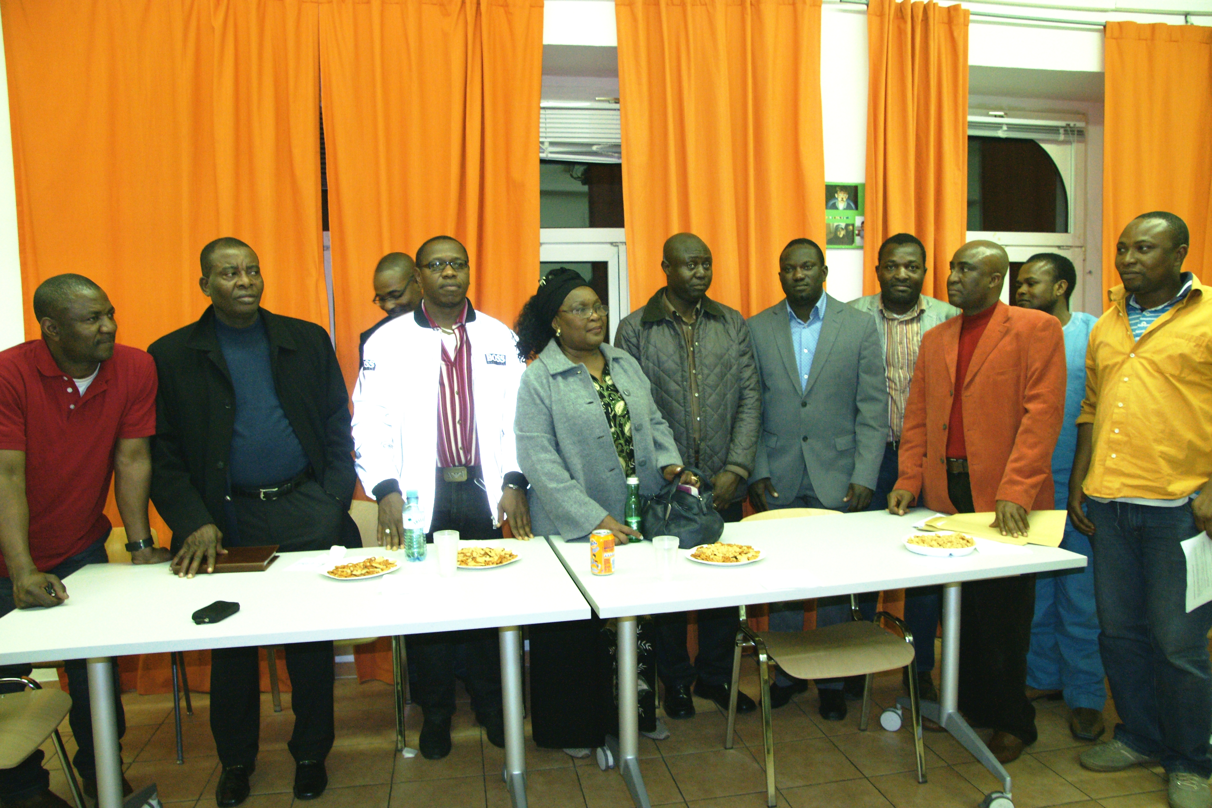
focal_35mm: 24
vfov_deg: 53.1
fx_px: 808
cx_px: 606
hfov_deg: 73.7
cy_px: 404
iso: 800
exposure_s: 1/60
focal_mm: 16
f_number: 5.6
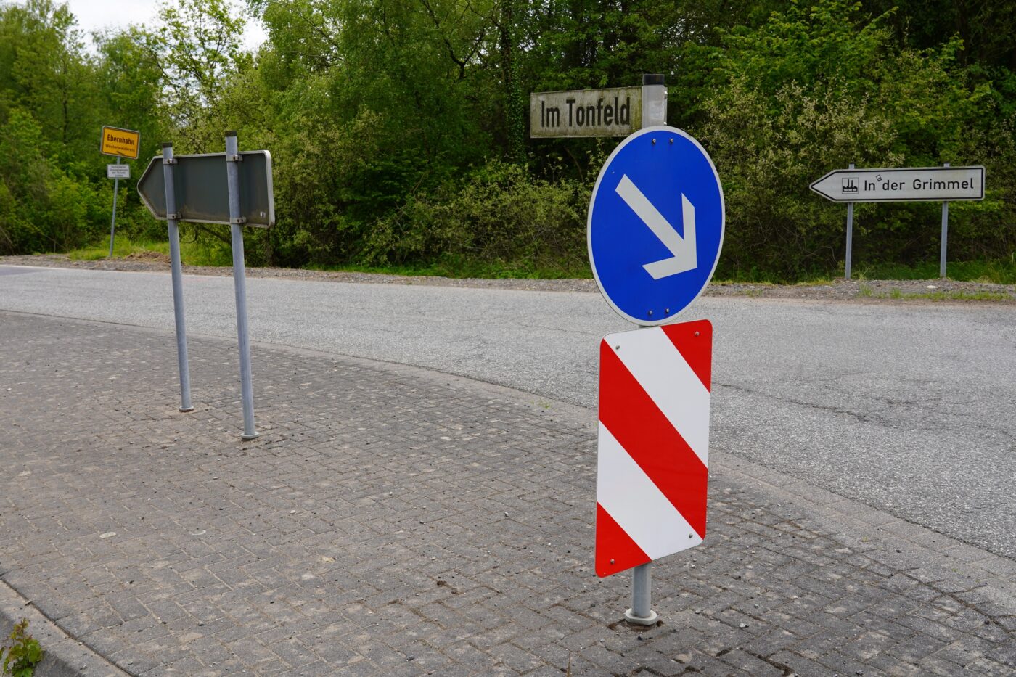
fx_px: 959
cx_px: 508
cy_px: 338
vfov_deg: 38.9
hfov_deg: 55.8
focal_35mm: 34
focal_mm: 34
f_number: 9
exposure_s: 1/125
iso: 100
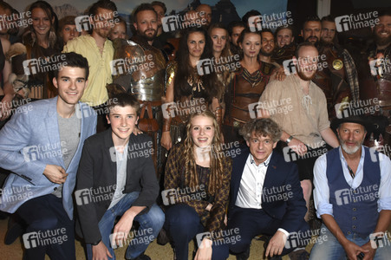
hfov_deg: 67.4
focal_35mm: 27
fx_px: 293
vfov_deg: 47.9
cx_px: 196
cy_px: 130
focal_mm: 18
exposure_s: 1/125
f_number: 5.6
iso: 800
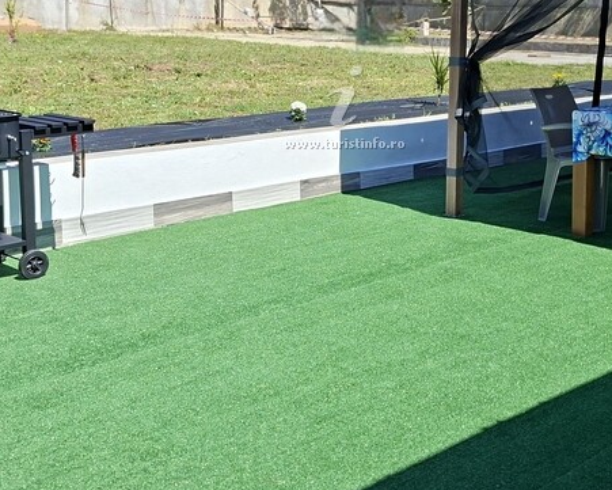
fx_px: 924
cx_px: 366
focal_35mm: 51
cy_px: 128
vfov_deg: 29.3
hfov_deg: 36.5
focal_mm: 5.54
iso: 50
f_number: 1.8
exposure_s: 1/2000
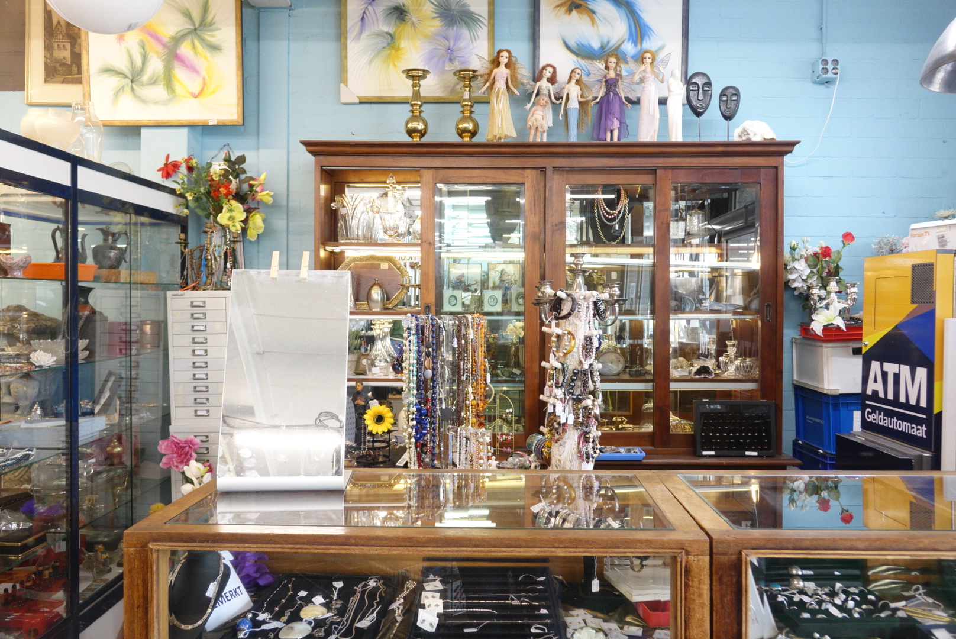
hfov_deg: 63.6
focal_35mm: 29
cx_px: 478
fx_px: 771
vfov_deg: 45.0
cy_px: 320
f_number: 2.8
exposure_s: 1/50
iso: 1000
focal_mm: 10.49
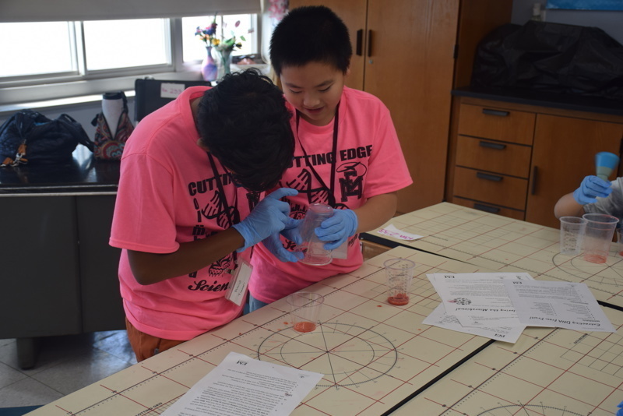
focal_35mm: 48
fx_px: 831
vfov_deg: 28.1
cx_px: 312
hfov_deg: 41.1
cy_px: 208
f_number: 4.5
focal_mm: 32
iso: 400
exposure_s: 1/80
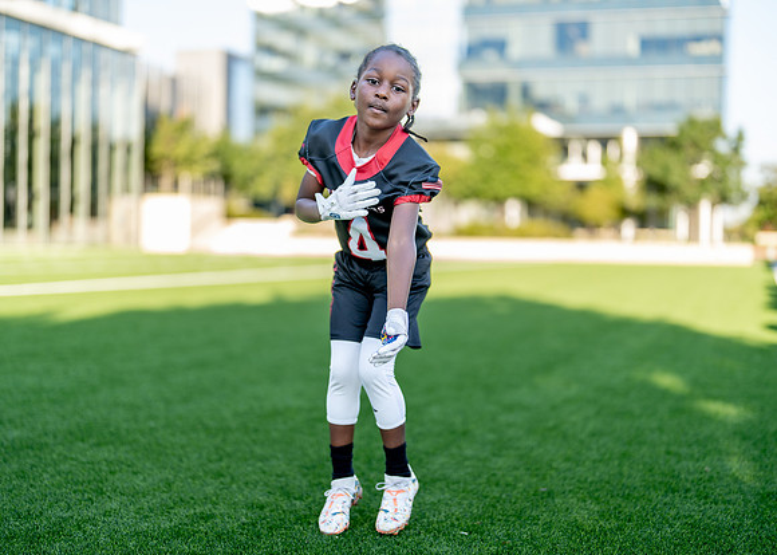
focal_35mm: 52
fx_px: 1156
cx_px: 388
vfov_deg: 27.0
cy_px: 278
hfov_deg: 37.2
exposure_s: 1/1000
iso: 100
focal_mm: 50
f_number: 1.2
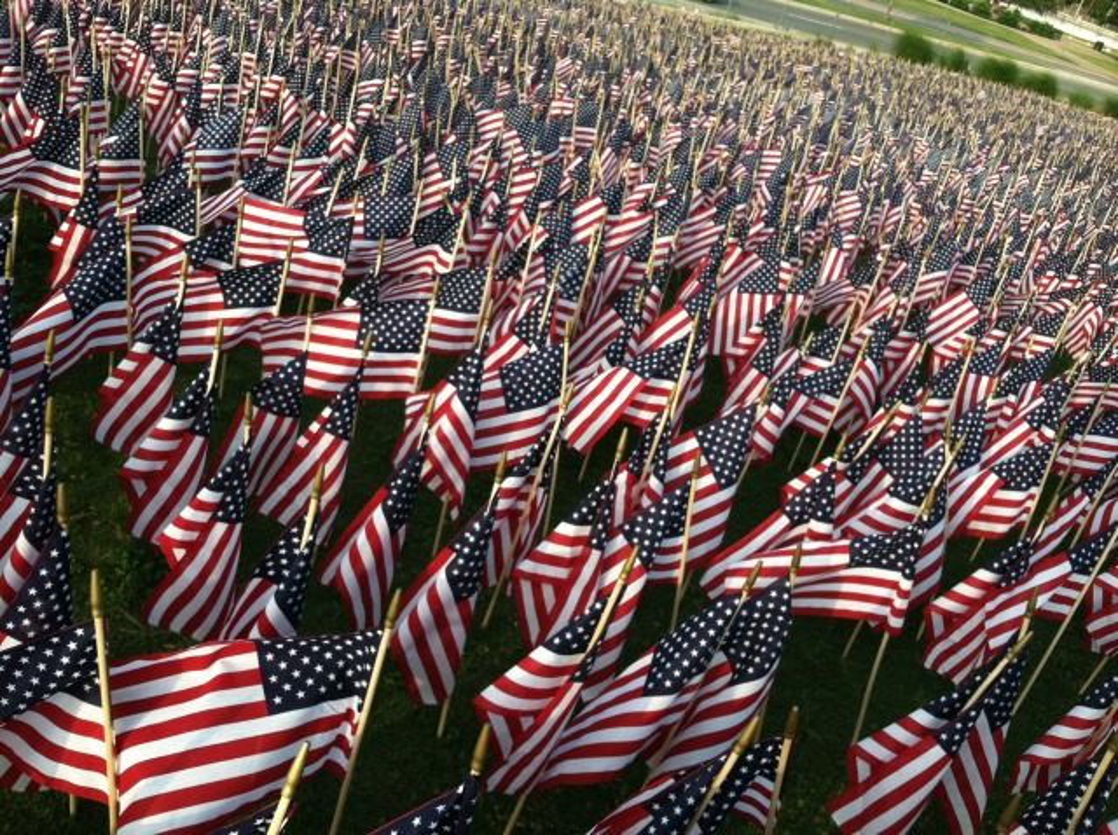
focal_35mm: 35
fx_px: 1129
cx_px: 559
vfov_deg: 40.6
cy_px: 418
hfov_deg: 52.7
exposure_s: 1/266
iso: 80
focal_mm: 3.85
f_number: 2.8
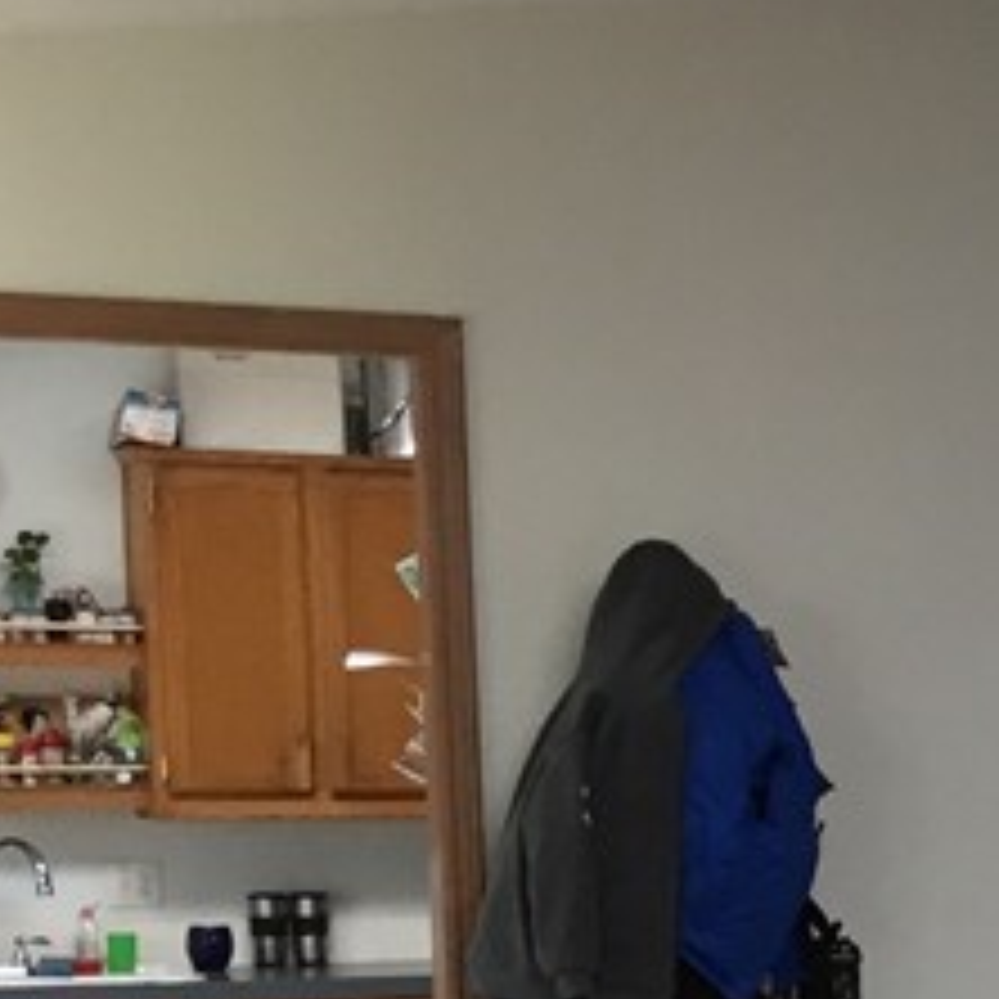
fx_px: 3853
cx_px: 2196
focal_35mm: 118
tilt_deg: -5.9
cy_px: 1179
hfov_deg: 12.4
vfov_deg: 14.3
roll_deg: -0.6
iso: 32
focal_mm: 4.15
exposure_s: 1/30
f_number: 2.2
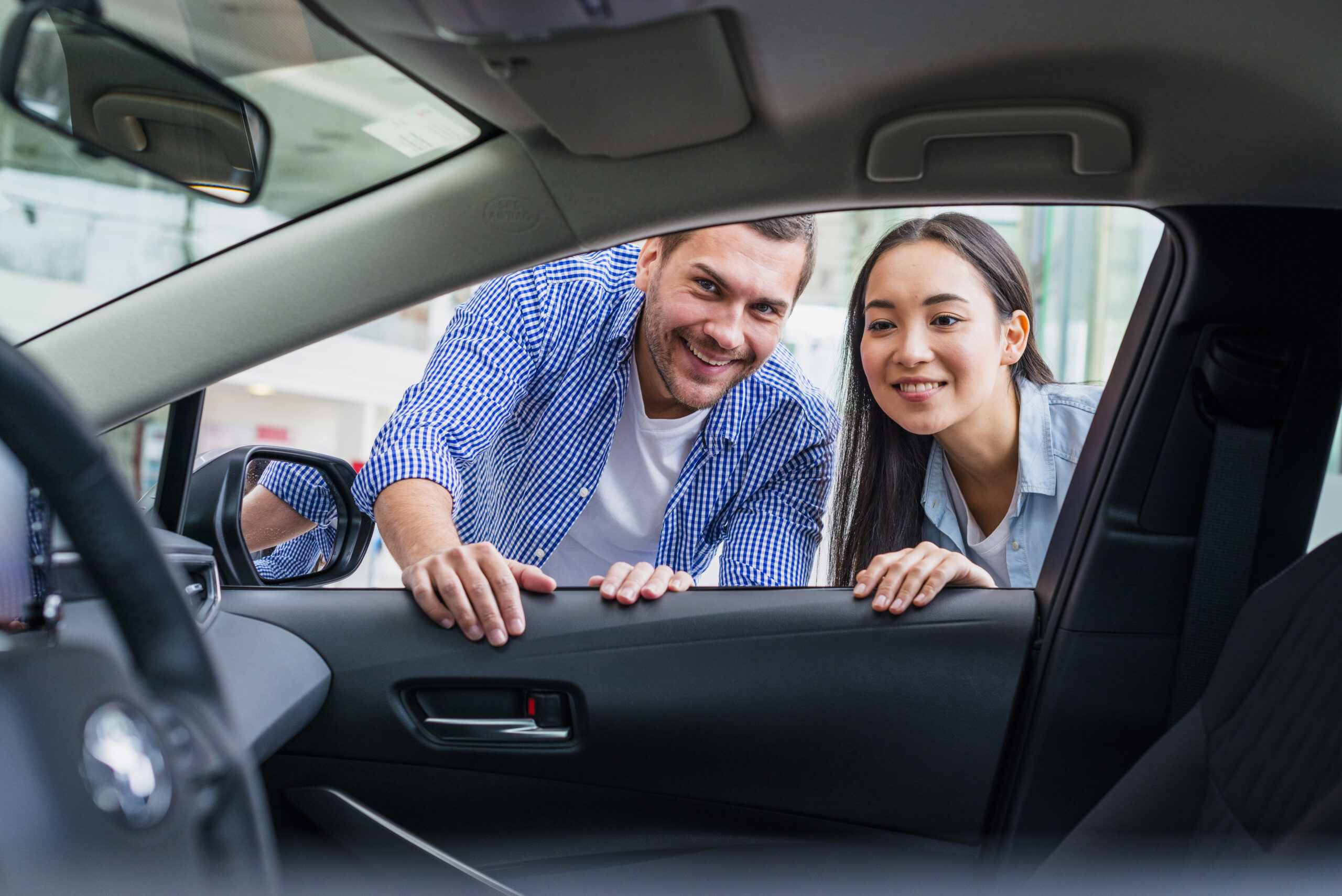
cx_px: 671
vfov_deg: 27.0
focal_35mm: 50
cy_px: 448
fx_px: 1865
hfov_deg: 39.6
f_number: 4
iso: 400
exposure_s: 1/160
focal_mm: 50
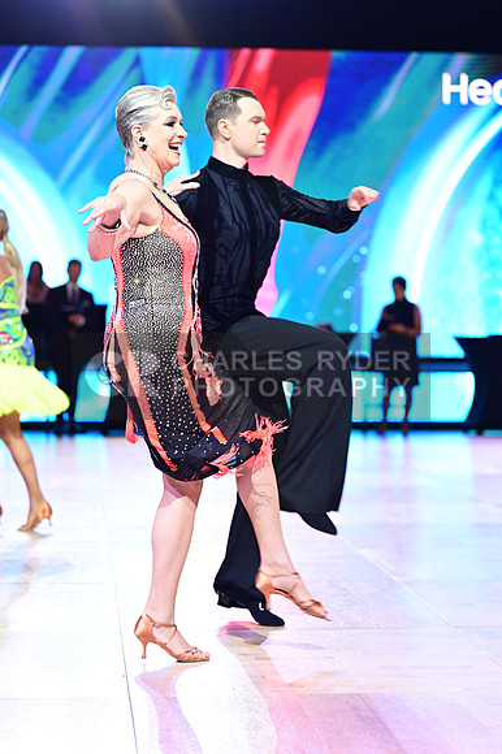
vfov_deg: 21.9
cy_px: 377
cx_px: 251
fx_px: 1947
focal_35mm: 93
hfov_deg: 14.7
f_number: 2.8
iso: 1600
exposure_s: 1/320
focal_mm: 93
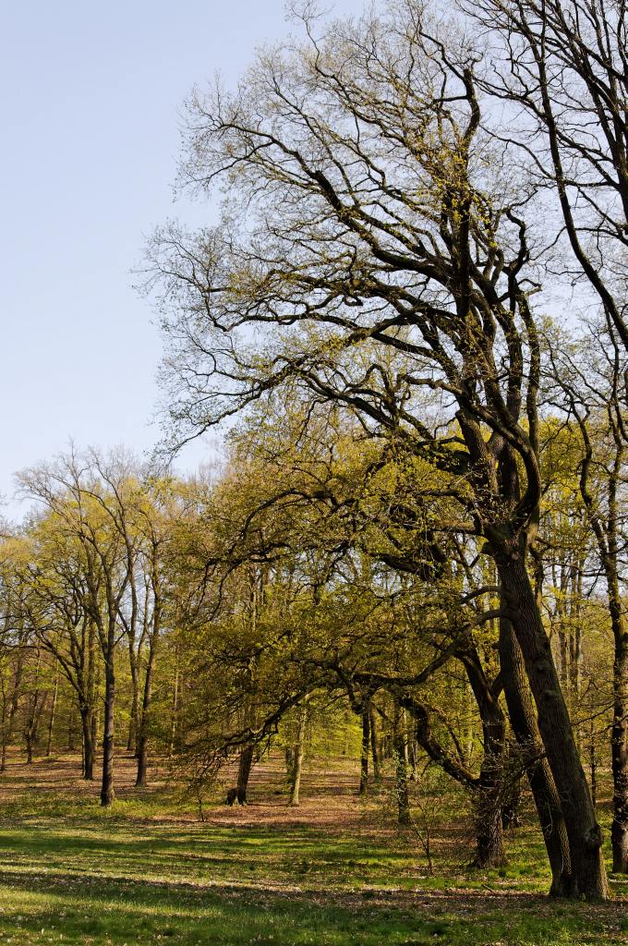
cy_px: 473
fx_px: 1102
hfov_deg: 31.8
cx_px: 314
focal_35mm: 42
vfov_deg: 46.5
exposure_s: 1/125
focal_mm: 28
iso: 200
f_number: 8
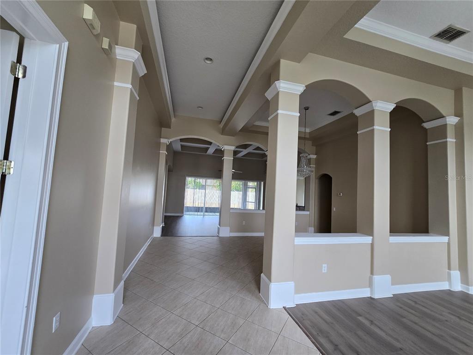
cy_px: 178
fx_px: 178
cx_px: 236
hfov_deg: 106.2
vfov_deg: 89.9
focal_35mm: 13
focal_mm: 2.2
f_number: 2.2
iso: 160
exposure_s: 1/100
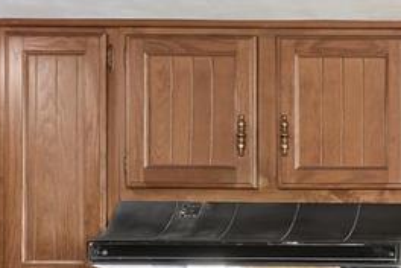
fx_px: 1257
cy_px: 463
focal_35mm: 113
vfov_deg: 11.4
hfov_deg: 15.3
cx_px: 753
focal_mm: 13.8
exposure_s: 3.2
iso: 200
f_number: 7.1
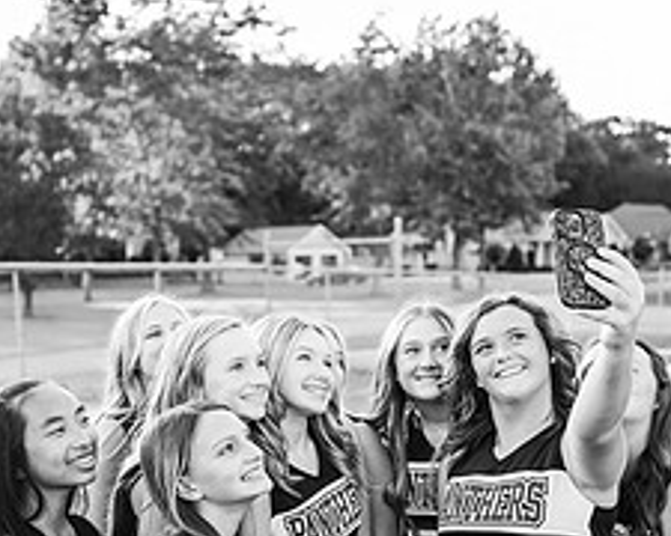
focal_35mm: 58
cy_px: 415
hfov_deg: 32.4
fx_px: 1152
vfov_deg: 25.8
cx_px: 280
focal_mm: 24
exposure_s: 1/500
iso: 125
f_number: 2
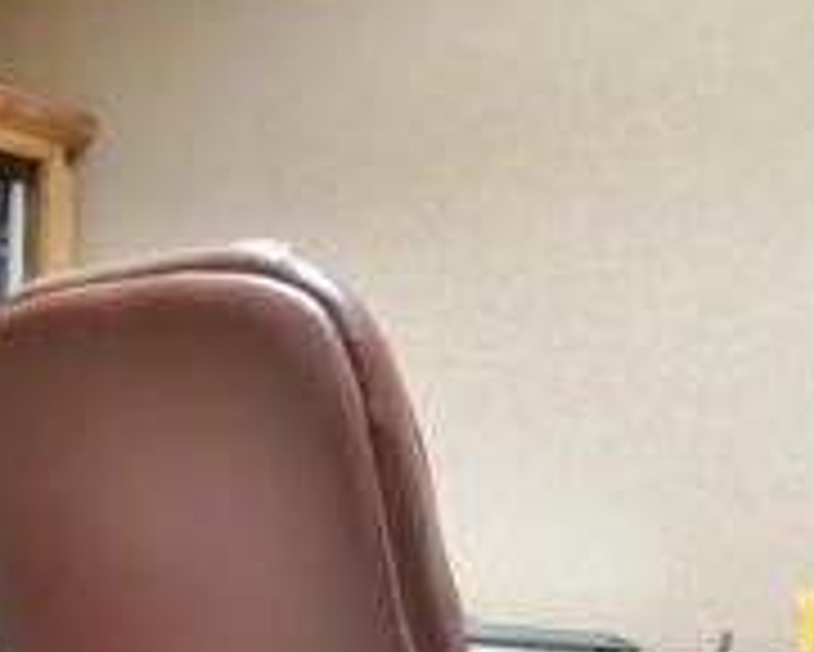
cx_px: -61
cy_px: 573
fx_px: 1229
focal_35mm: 51
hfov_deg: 32.6
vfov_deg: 28.7
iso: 400
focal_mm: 10
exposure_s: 2.5
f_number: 13
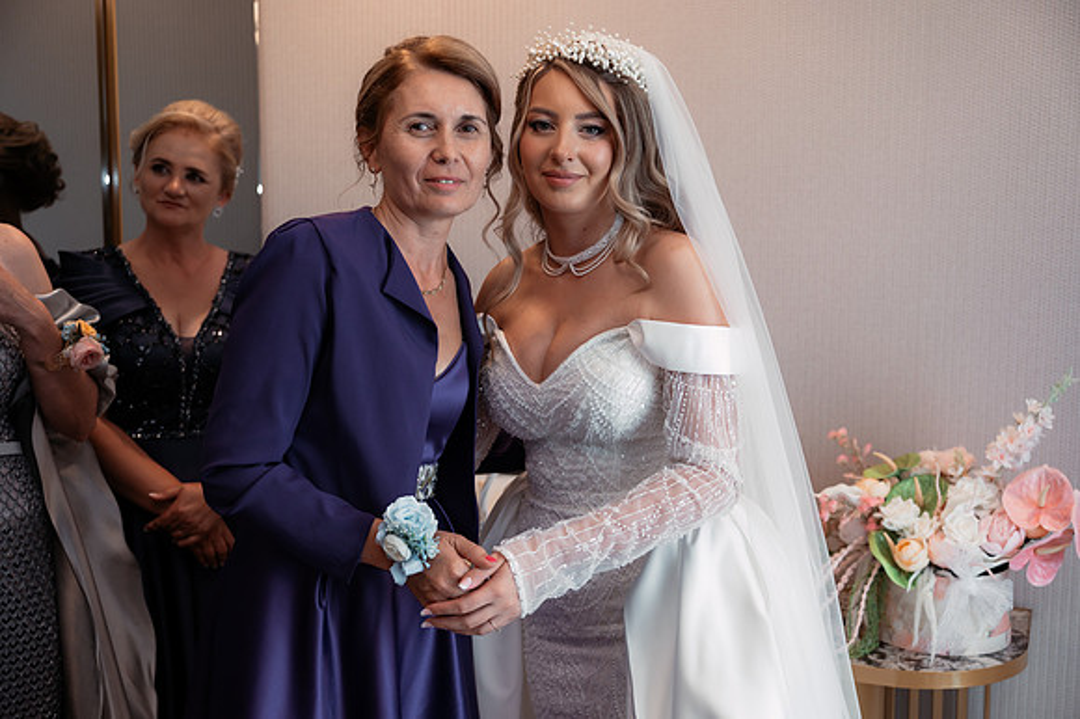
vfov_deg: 35.0
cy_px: 360
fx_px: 1139
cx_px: 540
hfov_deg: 50.7
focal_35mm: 38
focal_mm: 38
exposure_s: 1/200
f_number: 2.8
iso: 640
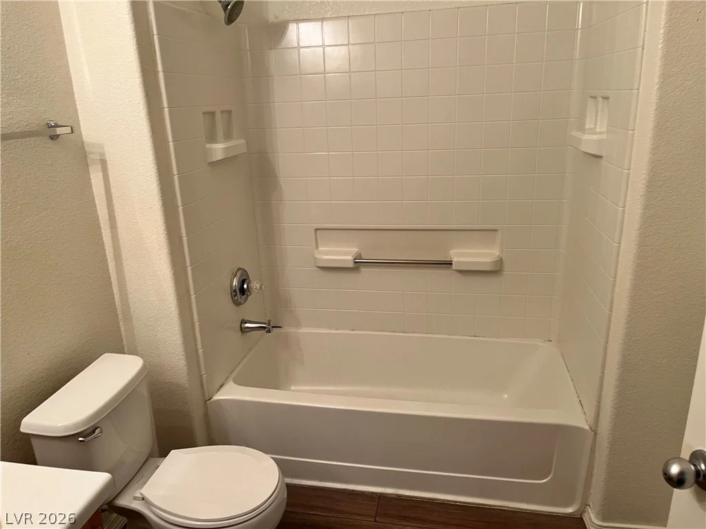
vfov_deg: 53.1
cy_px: 264
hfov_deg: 67.3
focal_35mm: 26
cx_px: 353
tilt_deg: -18.3
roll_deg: +2.8
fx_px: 530
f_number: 1.6
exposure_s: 1/60
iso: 100
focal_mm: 5.1
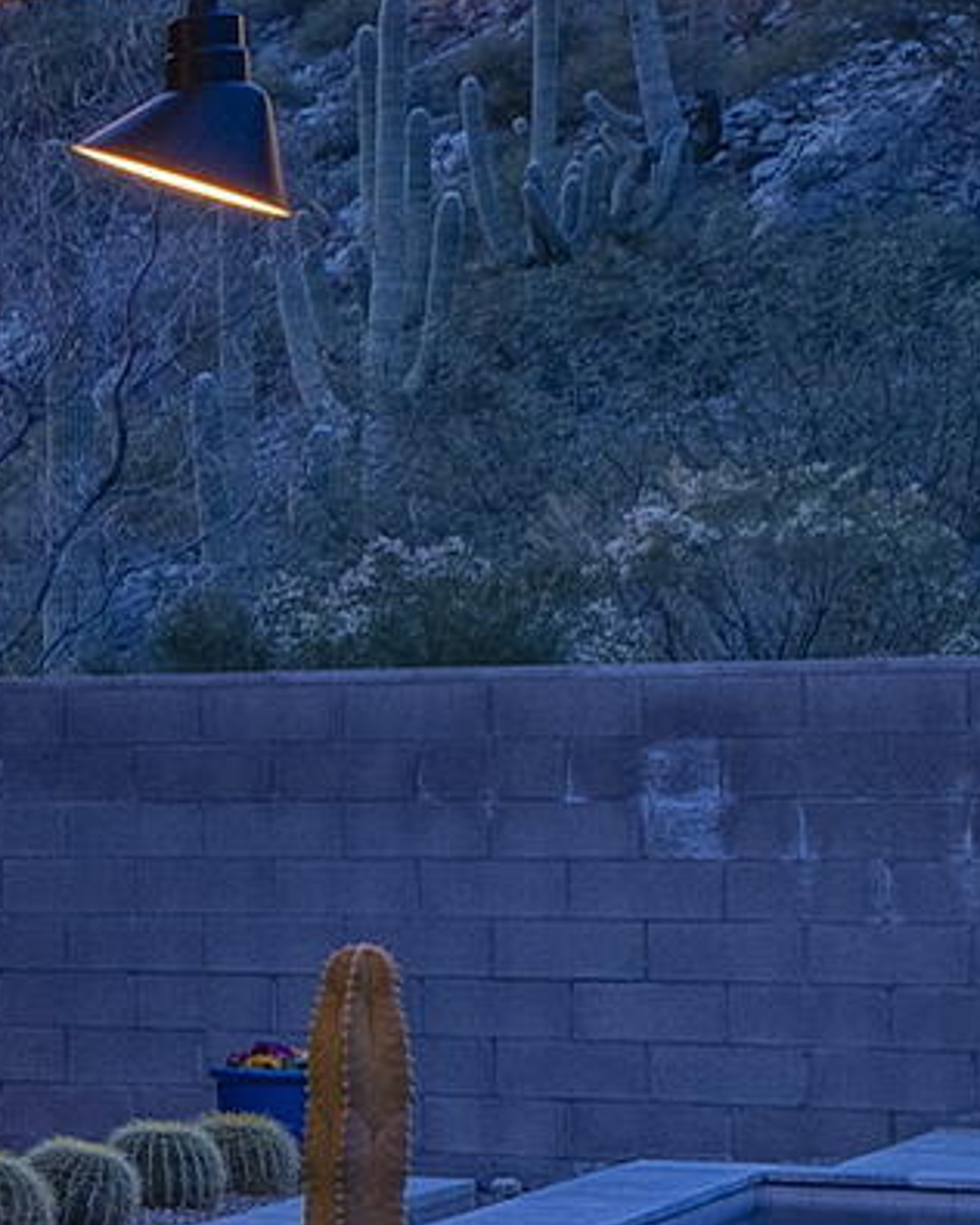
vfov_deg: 17.0
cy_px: 850
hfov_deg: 8.2
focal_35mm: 113
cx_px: -2850
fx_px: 4097
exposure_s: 1.3
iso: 200
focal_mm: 17
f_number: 8
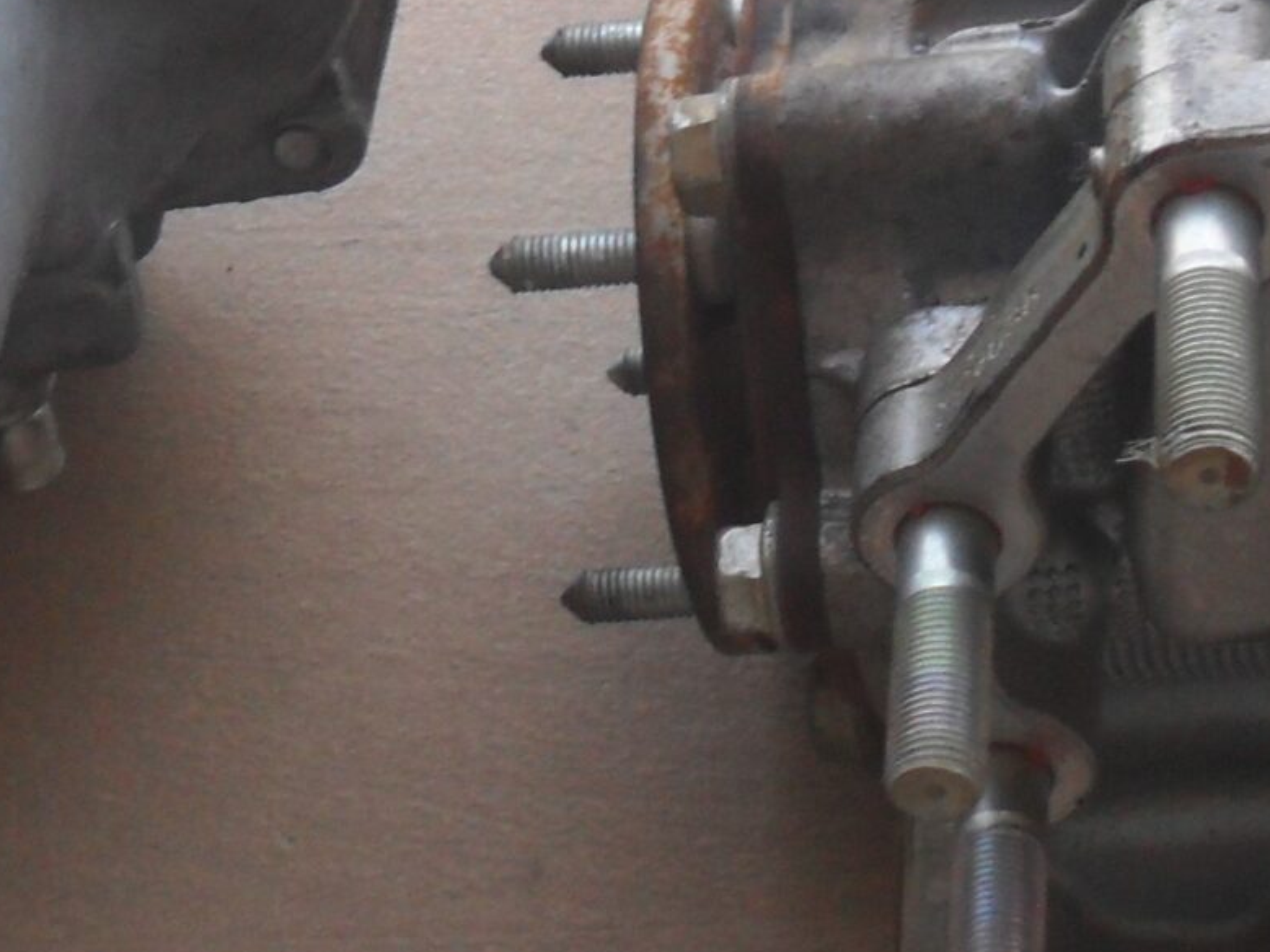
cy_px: 11
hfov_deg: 17.1
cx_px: 763
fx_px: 4218
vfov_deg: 12.7
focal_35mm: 115
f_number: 3
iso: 80
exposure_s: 1/90
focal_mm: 6.3
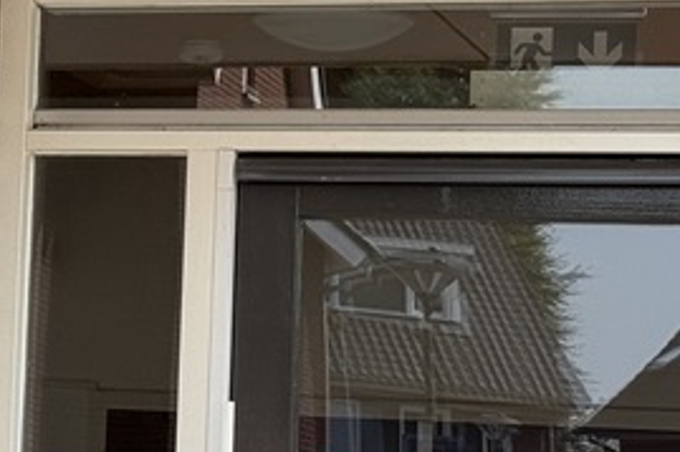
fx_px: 3587
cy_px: 197
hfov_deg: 10.3
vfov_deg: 7.2
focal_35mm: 190
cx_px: -452
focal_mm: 6.76
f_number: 1.78
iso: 64
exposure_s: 1/1754
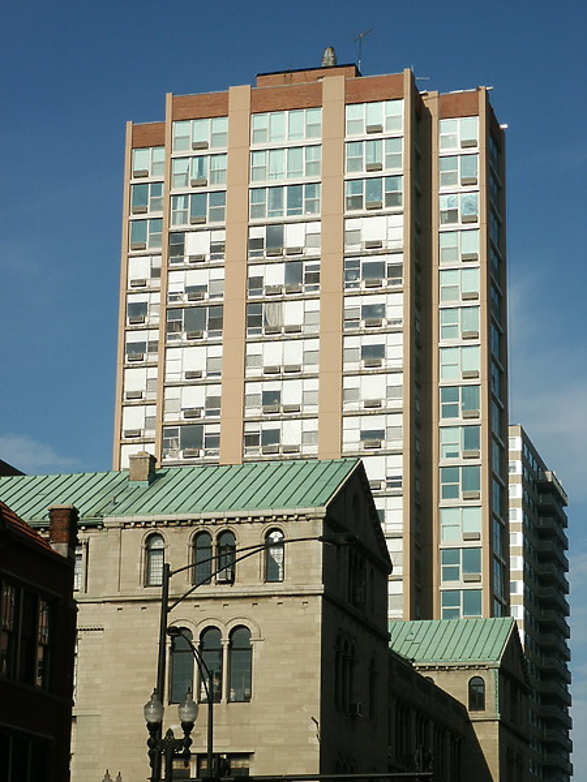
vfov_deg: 21.3
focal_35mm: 92
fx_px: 2080
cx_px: 294
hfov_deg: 16.1
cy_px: 391
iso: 64
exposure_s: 1/350
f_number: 8
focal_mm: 18.36
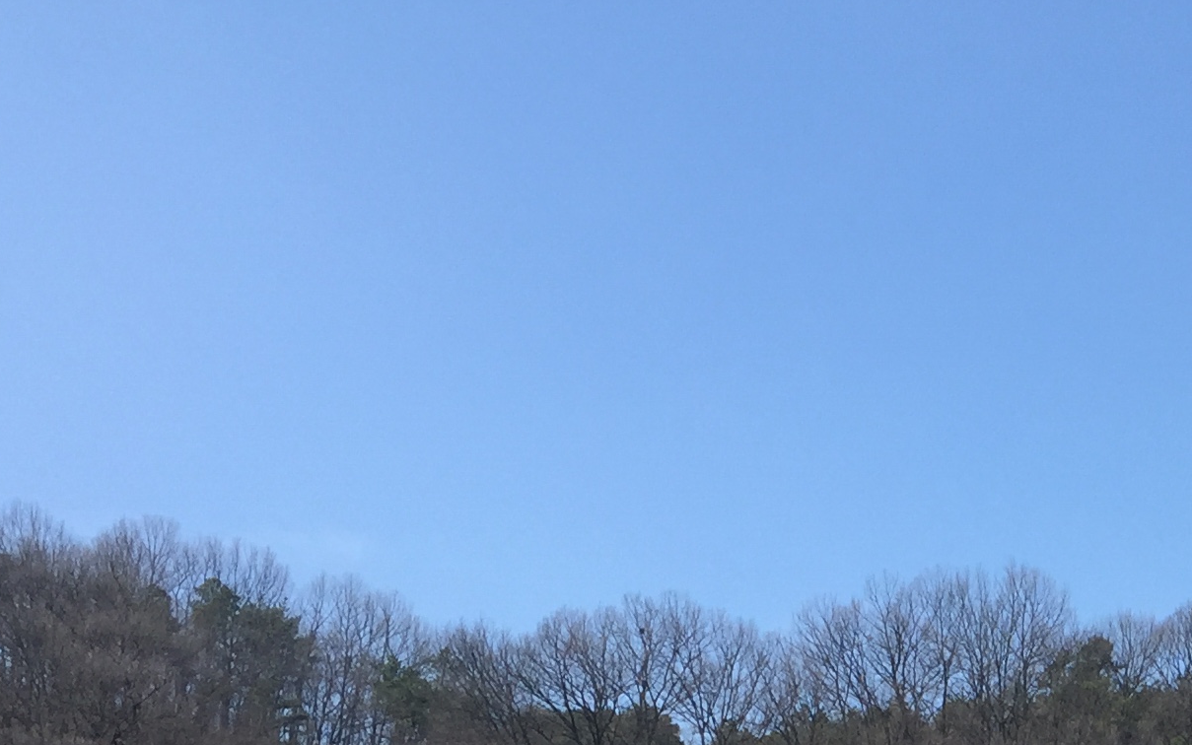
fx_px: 2697
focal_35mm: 83
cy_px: 1165
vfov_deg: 14.5
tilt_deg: +10.9
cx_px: 1452
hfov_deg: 22.8
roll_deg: +0.8
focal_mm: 4.15
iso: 32
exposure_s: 1/1068
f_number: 2.2
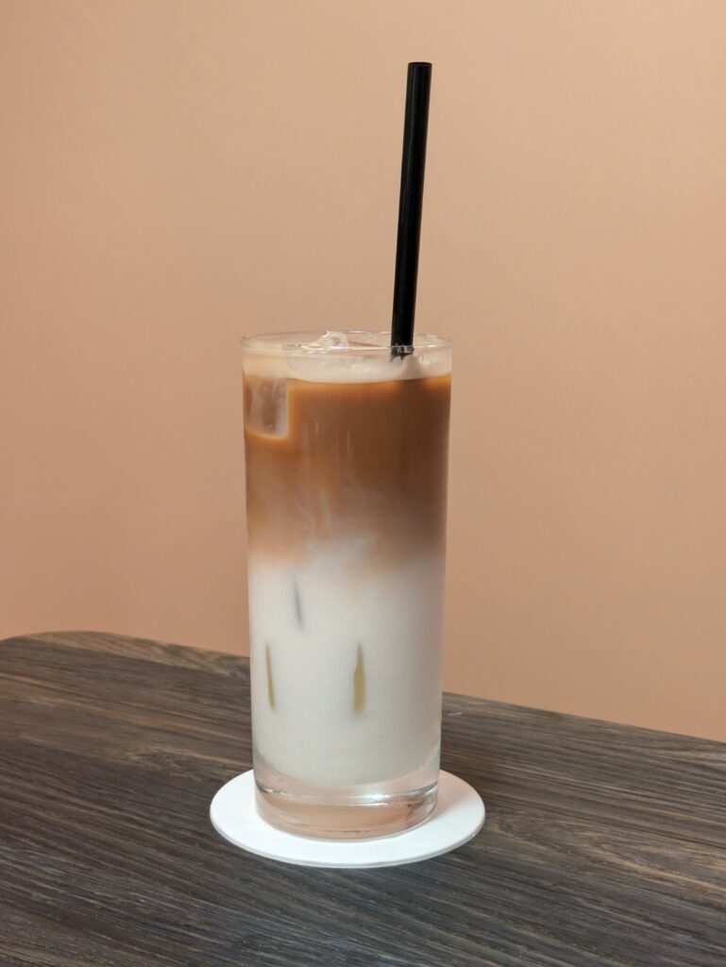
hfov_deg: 28.6
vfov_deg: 37.5
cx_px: 363
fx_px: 1425
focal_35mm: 51
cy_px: 484
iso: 196
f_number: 1.89
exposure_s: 1/25
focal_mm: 5.43
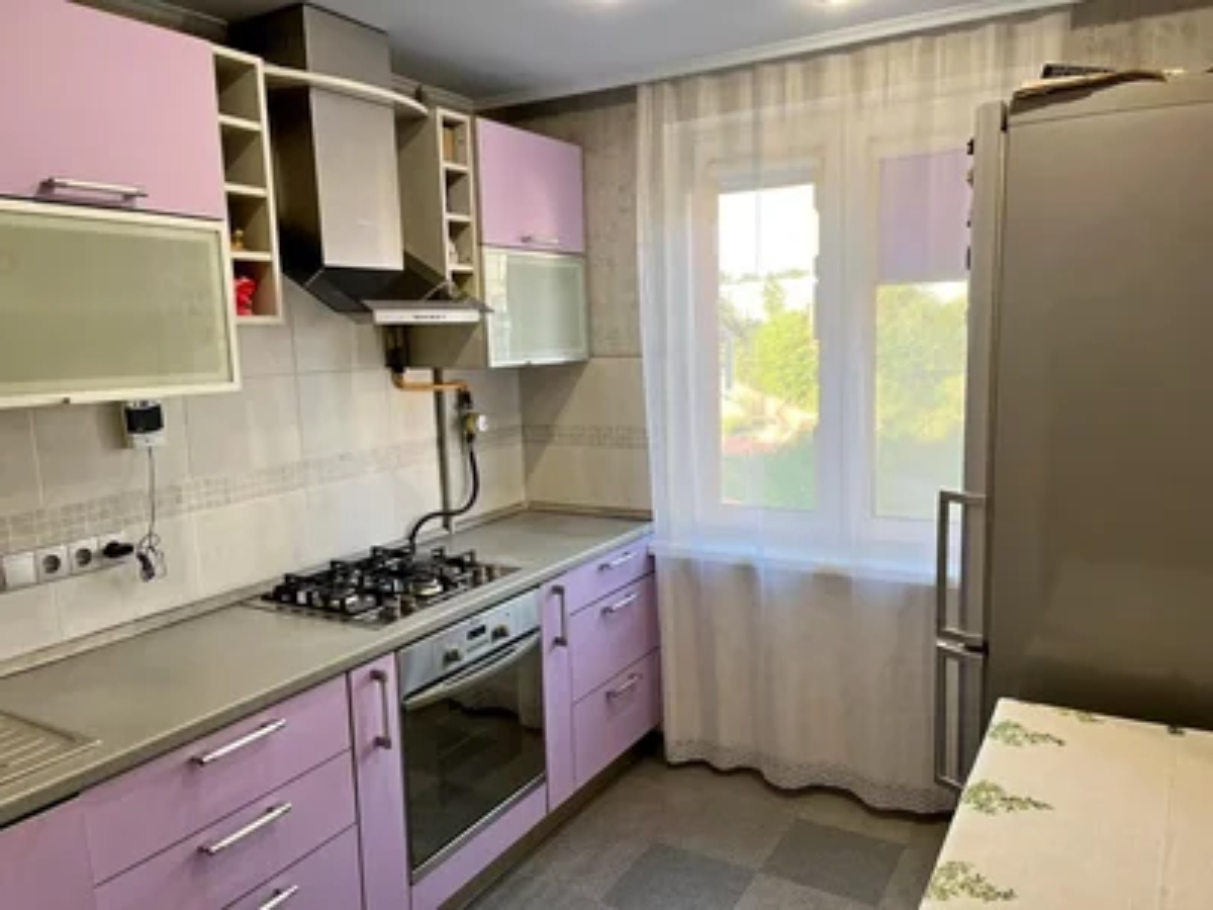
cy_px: 455
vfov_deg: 53.1
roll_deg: +2.0
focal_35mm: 26
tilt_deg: -8.9
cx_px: 606
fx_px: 911
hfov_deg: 67.3
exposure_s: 1/121
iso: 80
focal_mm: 5.1
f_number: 1.6
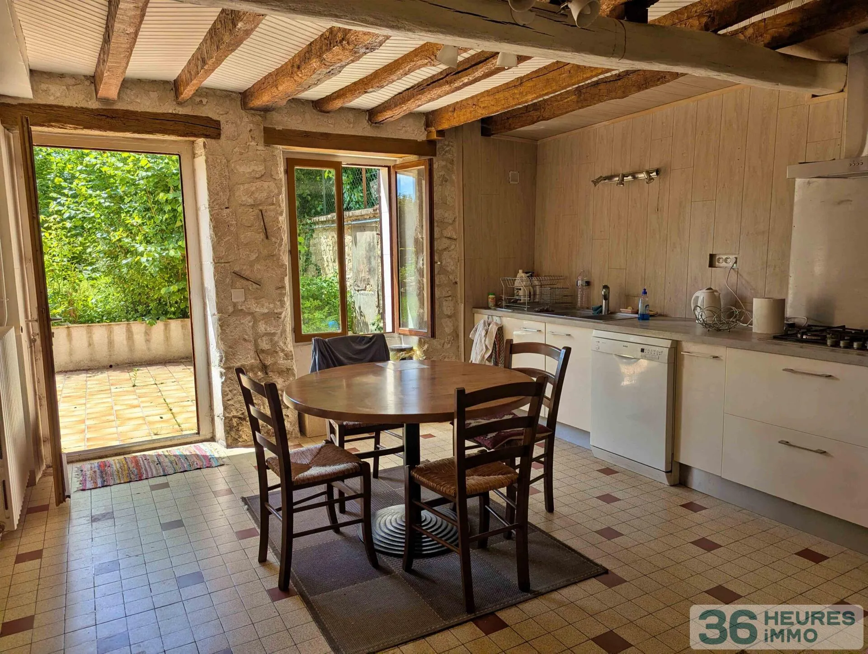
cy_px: 327
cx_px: 434
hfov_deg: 71.5
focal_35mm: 24
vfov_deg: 56.9
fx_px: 603
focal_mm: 6.81
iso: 39
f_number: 1.85
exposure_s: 1/618
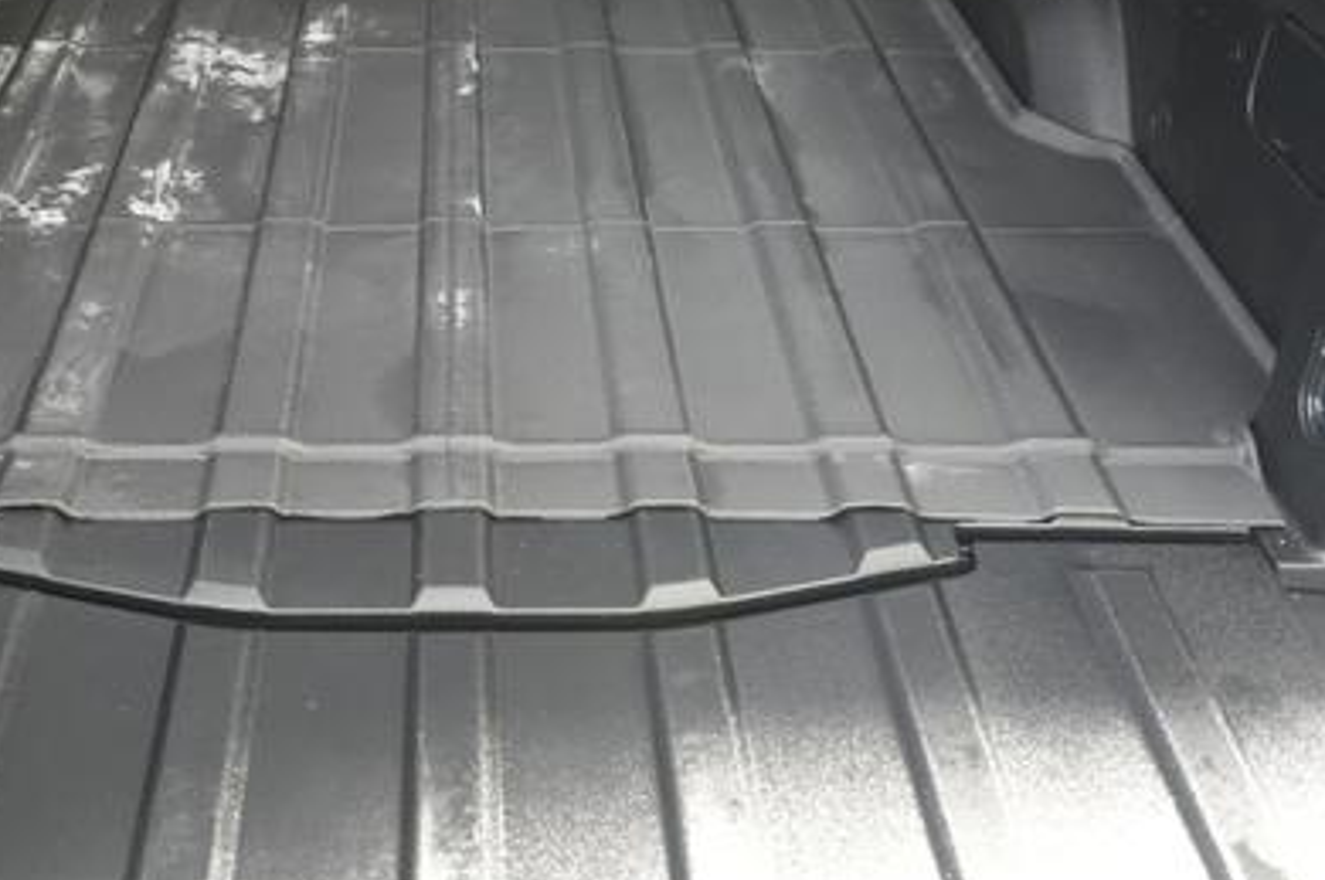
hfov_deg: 42.3
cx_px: 465
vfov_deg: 29.1
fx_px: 1691
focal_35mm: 46
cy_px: 347
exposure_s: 1/160
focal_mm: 28
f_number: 2.8
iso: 6400
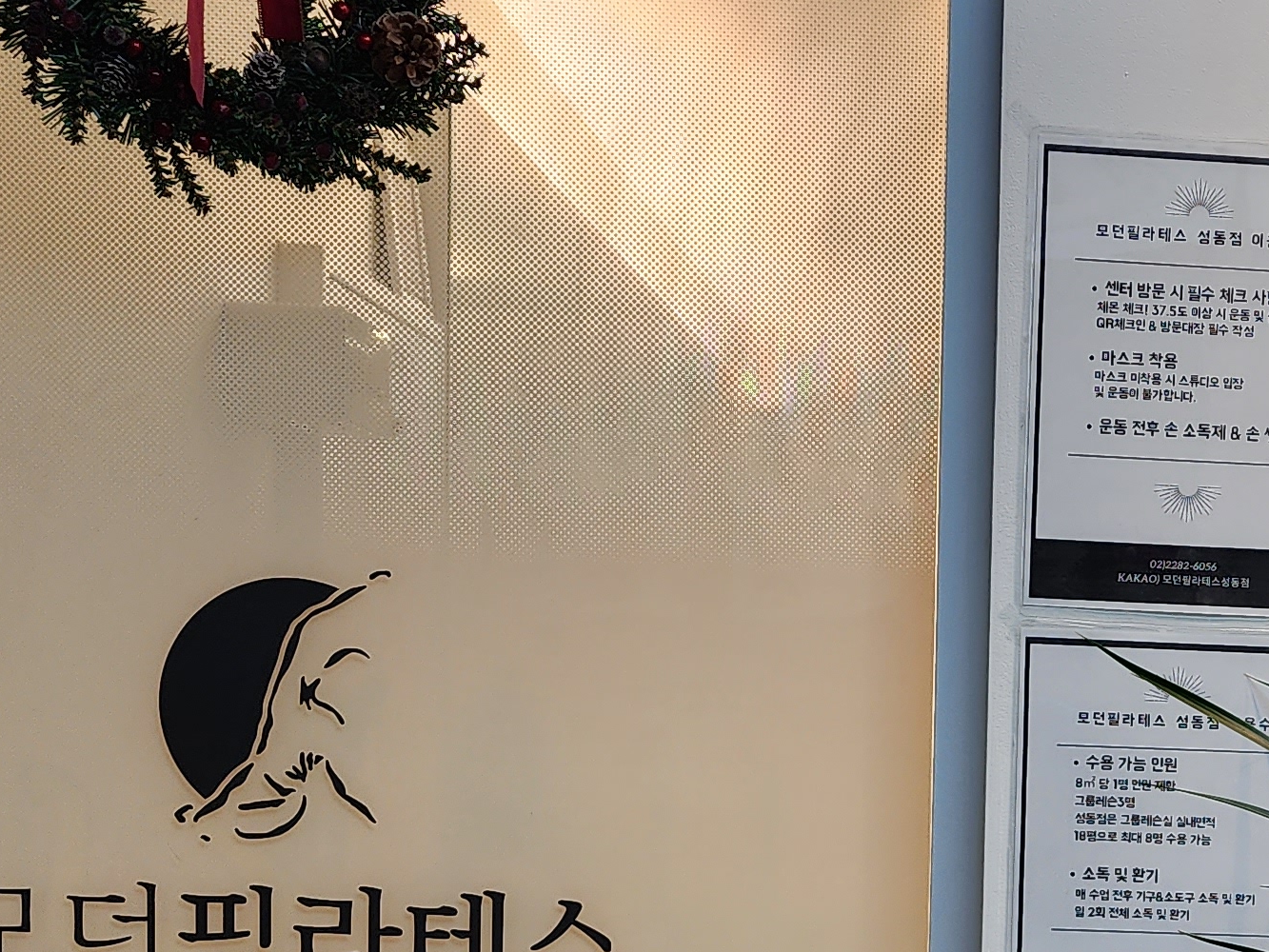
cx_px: 1220
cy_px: 956
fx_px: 2530
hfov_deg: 26.9
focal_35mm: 69
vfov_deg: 20.6
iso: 80
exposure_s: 1/120
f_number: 1.8
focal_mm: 6.4
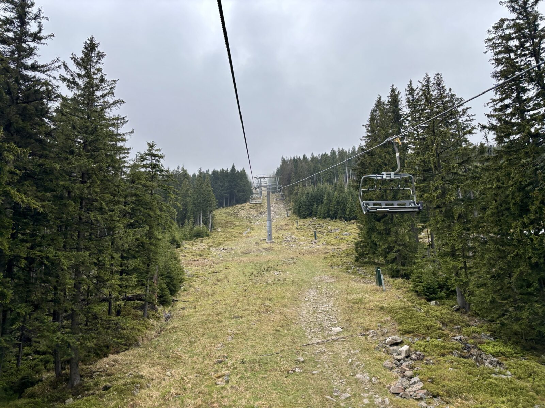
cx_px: 272
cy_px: 204
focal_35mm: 26
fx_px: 409
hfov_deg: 67.3
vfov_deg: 53.1
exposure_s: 1/2288
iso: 50
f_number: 1.6
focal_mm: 5.96
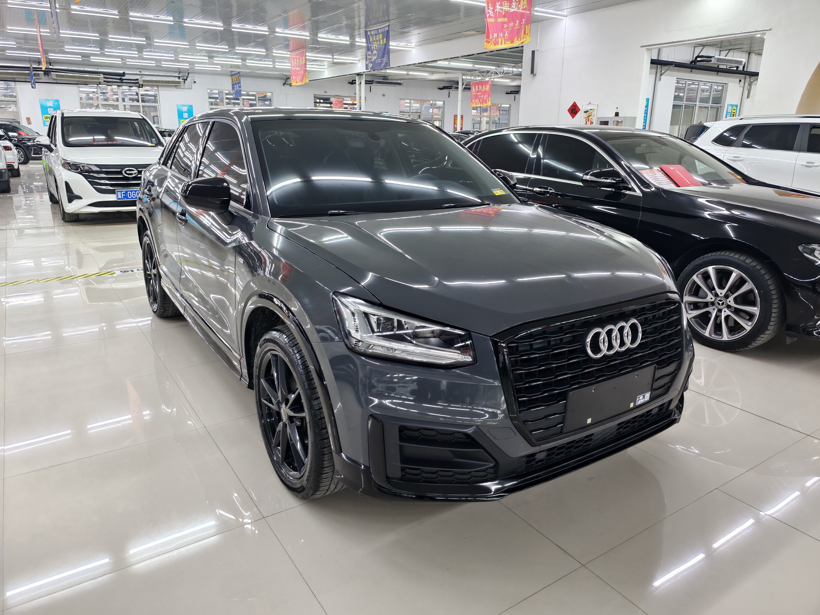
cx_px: 410
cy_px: 308
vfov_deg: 58.9
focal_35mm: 23
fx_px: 545
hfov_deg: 73.9
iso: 226
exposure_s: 1/100
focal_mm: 5.6
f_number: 1.57
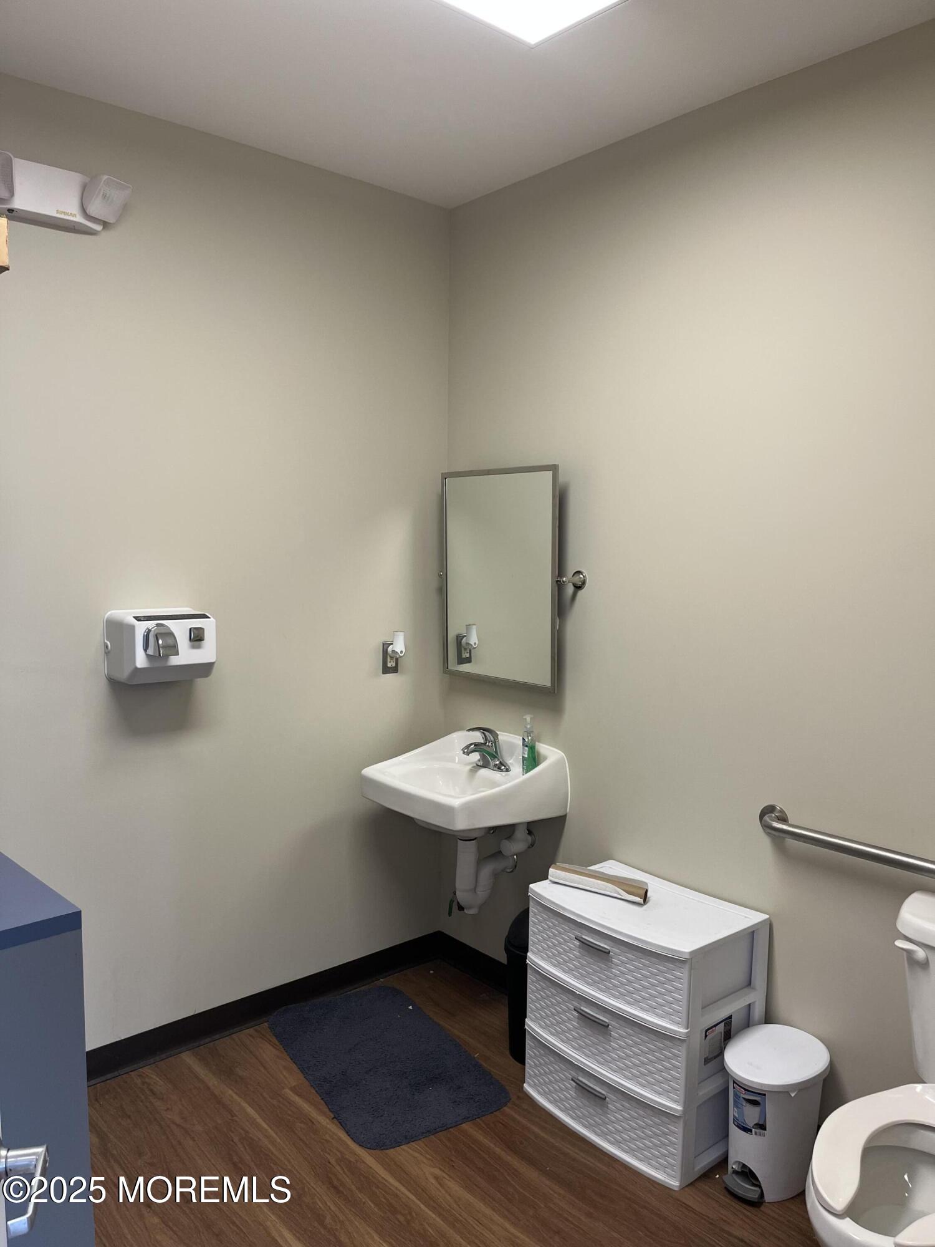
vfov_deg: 67.3
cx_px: 468
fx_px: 936
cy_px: 624
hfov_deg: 53.1
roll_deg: -0.4
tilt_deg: -5.7
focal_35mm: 26
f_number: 1.6
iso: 64
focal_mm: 5.1
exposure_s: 1/60
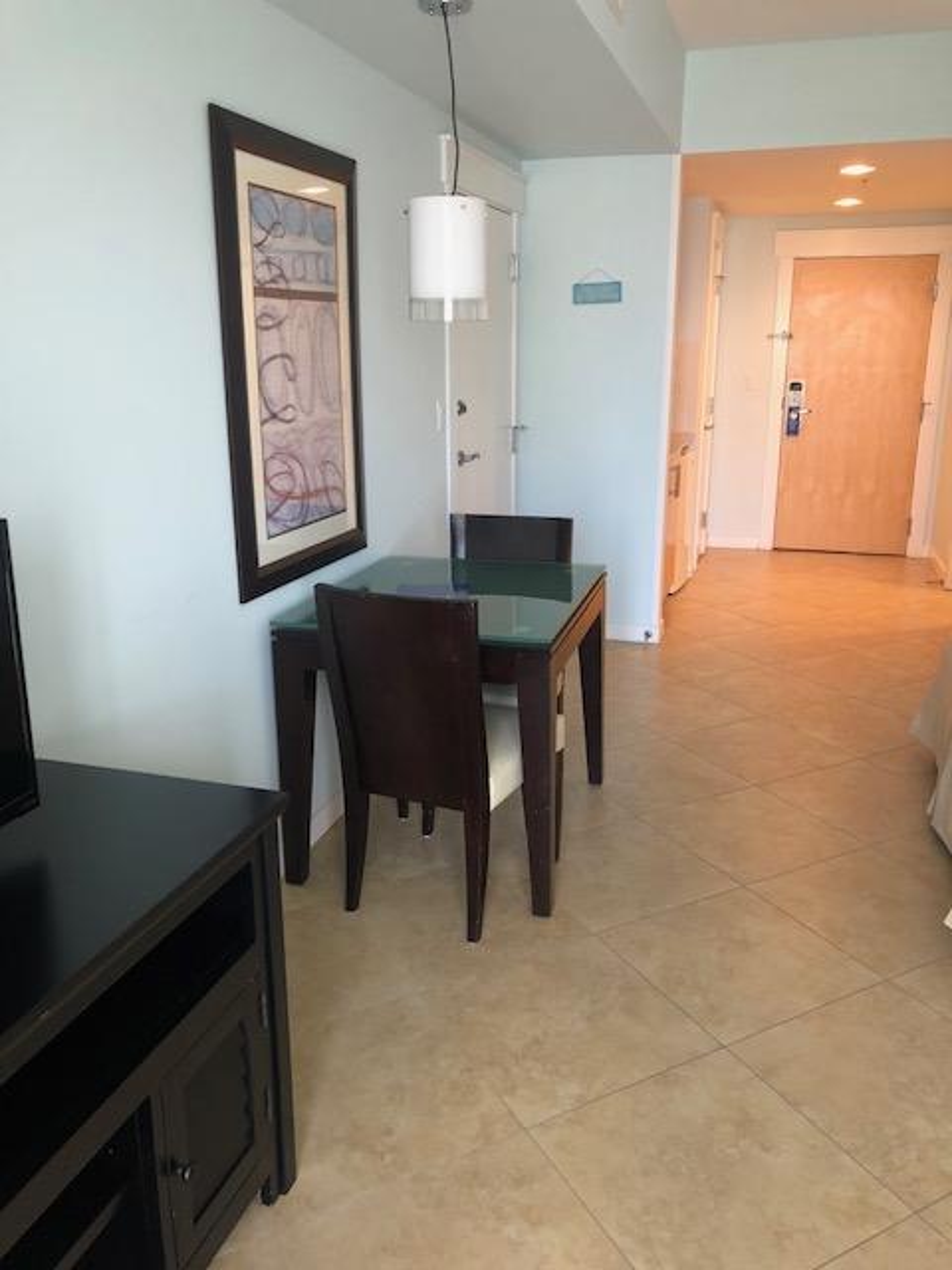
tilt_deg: -14.6
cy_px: 635
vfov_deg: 63.4
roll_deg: +1.2
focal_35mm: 28
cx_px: 476
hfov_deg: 49.7
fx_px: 1027
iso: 40
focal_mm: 3.99
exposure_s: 1/17
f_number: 1.8
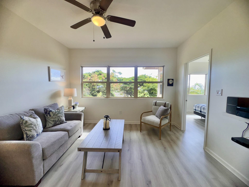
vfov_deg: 85.7
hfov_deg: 102.1
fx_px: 101
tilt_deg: -4.0
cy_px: 94
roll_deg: -0.3
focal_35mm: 14
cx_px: 124
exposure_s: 1/177
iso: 32
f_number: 2.2
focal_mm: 2.22
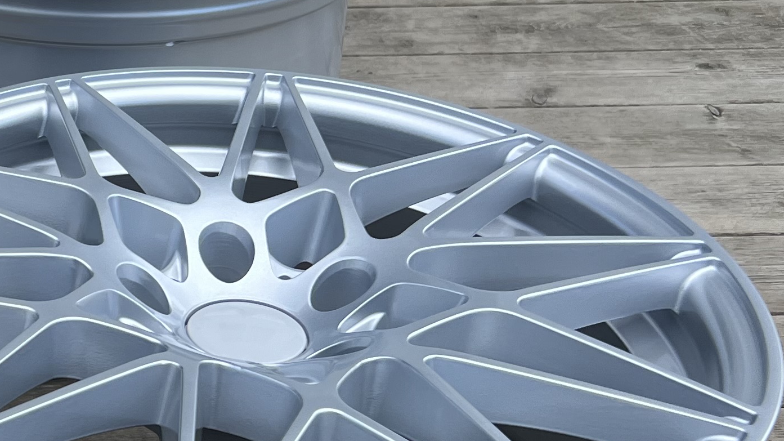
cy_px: 350
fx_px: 1704
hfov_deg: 22.9
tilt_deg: -35.4
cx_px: -249
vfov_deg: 14.7
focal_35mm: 82
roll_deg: +2.1
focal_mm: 5.7
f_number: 1.5
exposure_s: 1/1377
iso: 50
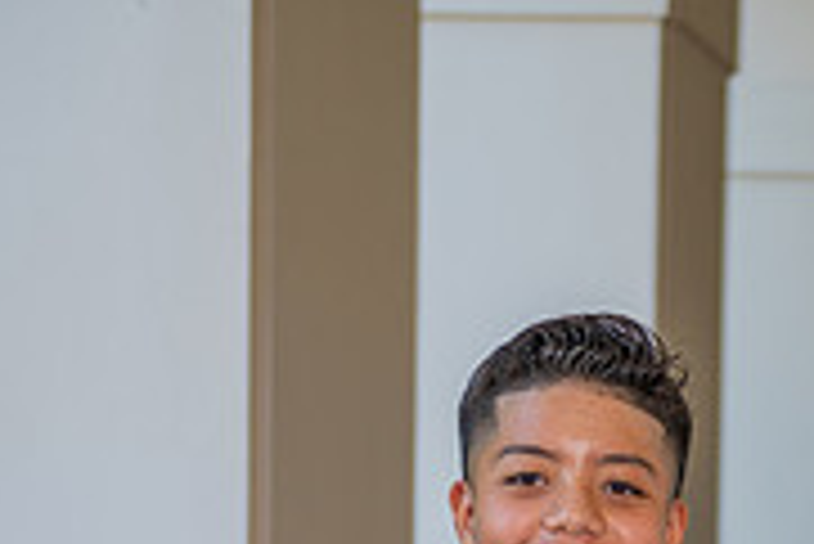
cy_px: 861
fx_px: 3485
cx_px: 1124
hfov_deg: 12.8
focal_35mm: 154
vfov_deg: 8.7
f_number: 3.2
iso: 200
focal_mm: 48
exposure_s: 1/200
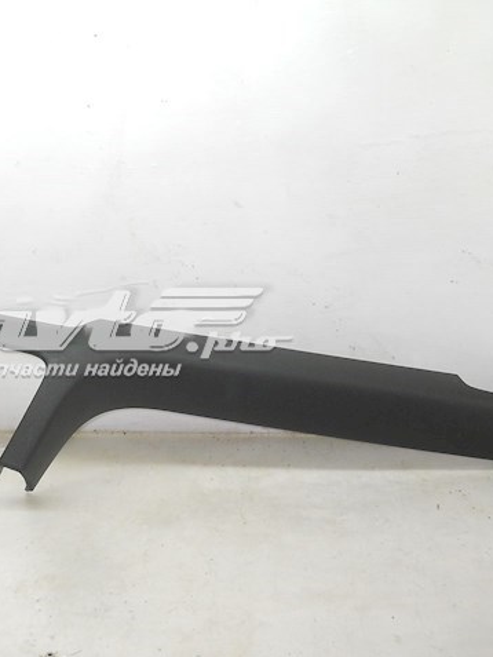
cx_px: 127
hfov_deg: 26.3
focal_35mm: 55
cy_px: 329
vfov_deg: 34.9
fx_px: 1044
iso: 125
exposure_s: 1/30
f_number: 3.1
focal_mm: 6.72
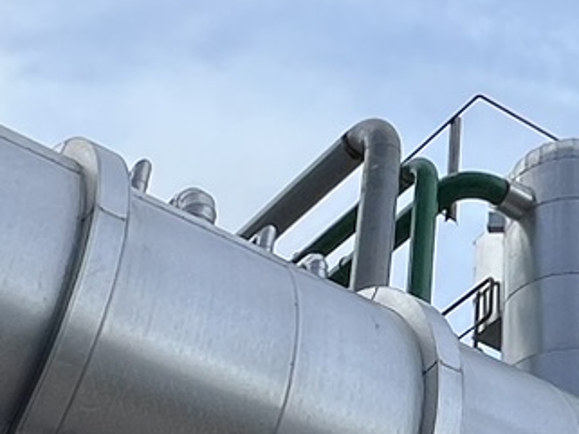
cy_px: 308
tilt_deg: +36.9
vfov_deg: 17.7
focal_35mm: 83
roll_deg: -0.2
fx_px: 1389
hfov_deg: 22.3
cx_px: 635
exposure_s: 1/704
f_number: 1.8
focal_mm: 1.57
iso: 32
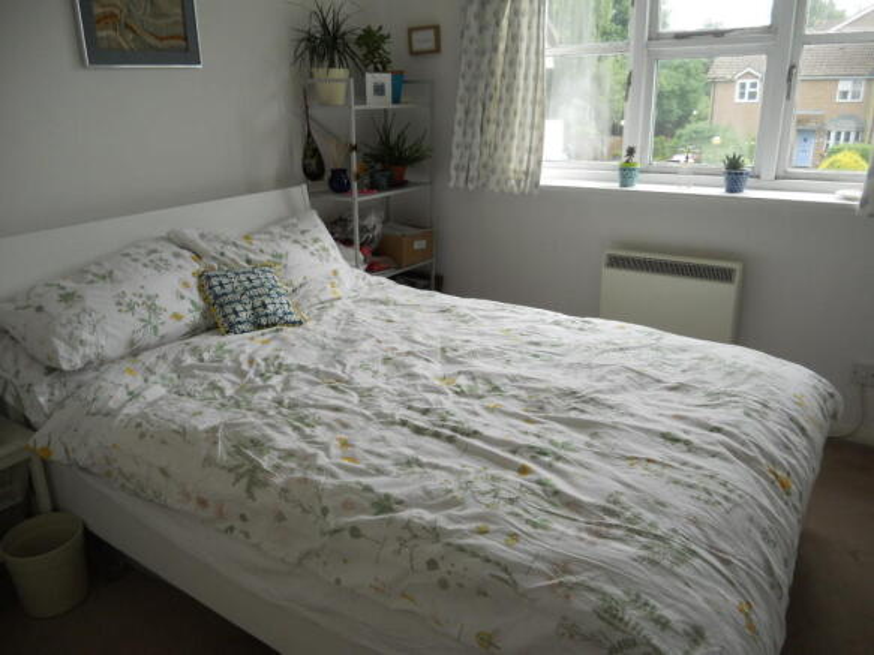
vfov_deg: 51.3
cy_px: 328
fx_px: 682
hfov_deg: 65.3
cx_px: 437
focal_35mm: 27
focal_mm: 4.9
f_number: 3.2
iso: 80
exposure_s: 1/100
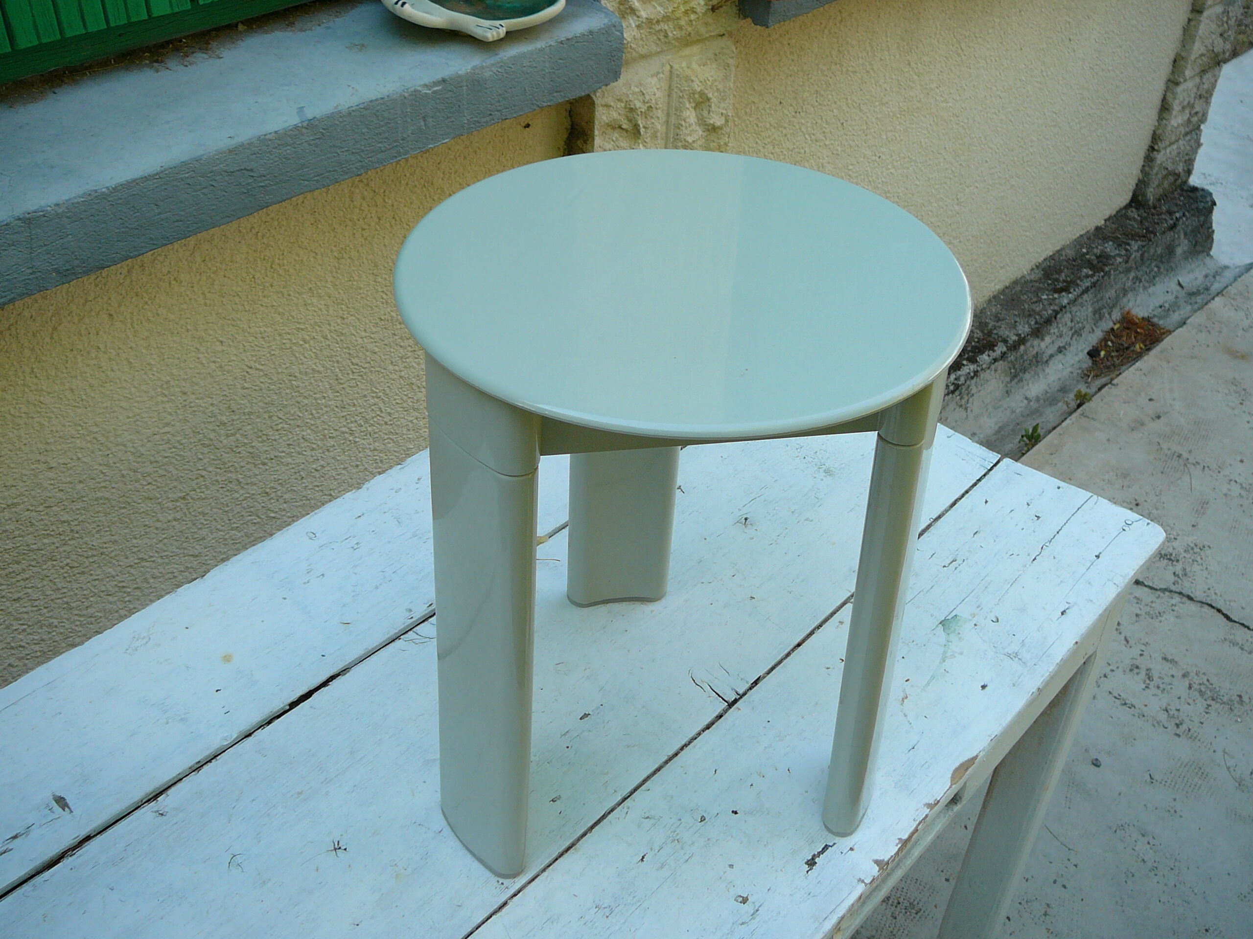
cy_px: 470
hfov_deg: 52.6
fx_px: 1267
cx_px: 626
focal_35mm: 35
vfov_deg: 40.7
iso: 80
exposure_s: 1/100
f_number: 2.8
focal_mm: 5.2
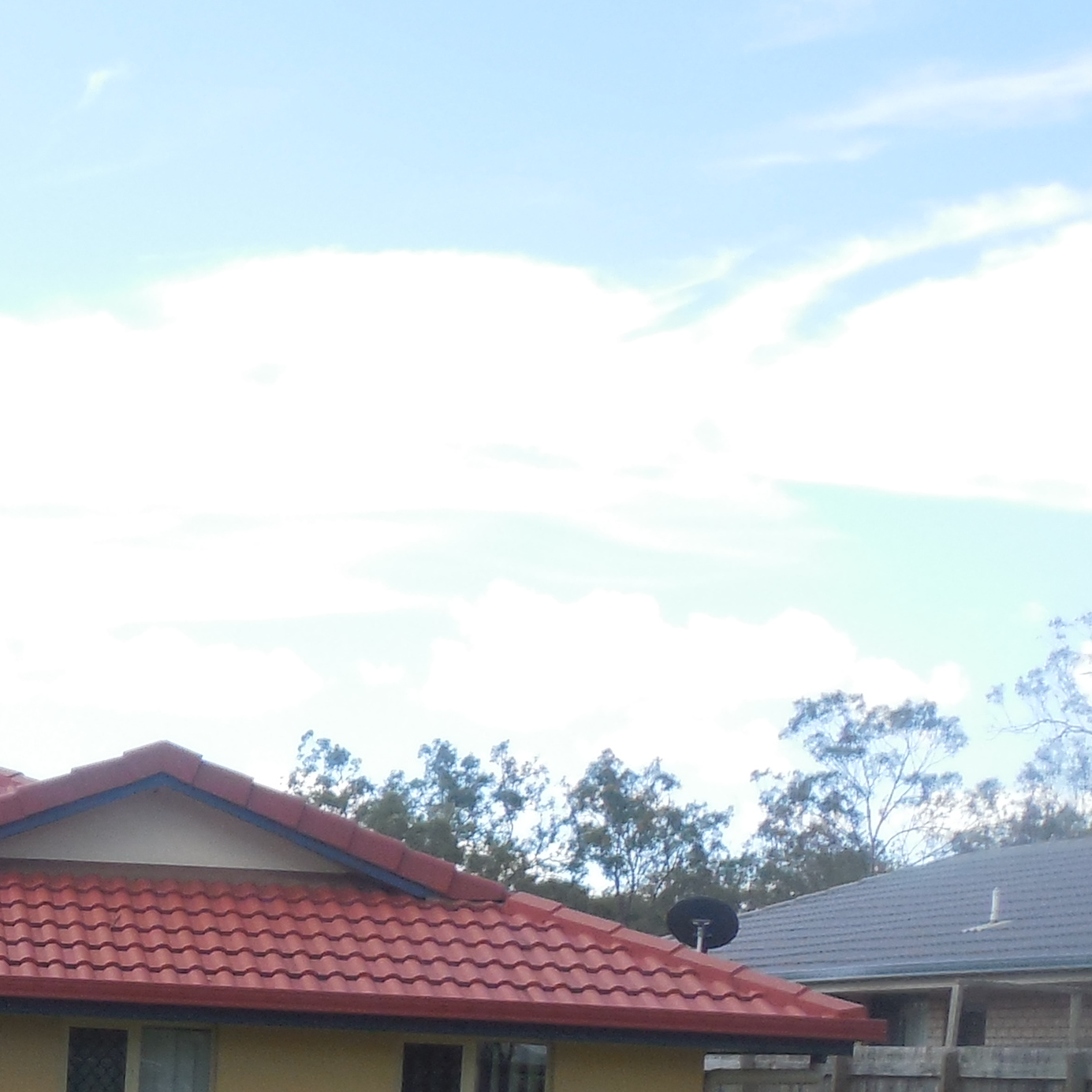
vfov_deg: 16.9
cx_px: -501
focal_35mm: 100
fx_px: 3569
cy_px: 1199
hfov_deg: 16.1
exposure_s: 1/500
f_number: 3.4
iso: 125
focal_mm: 6.1
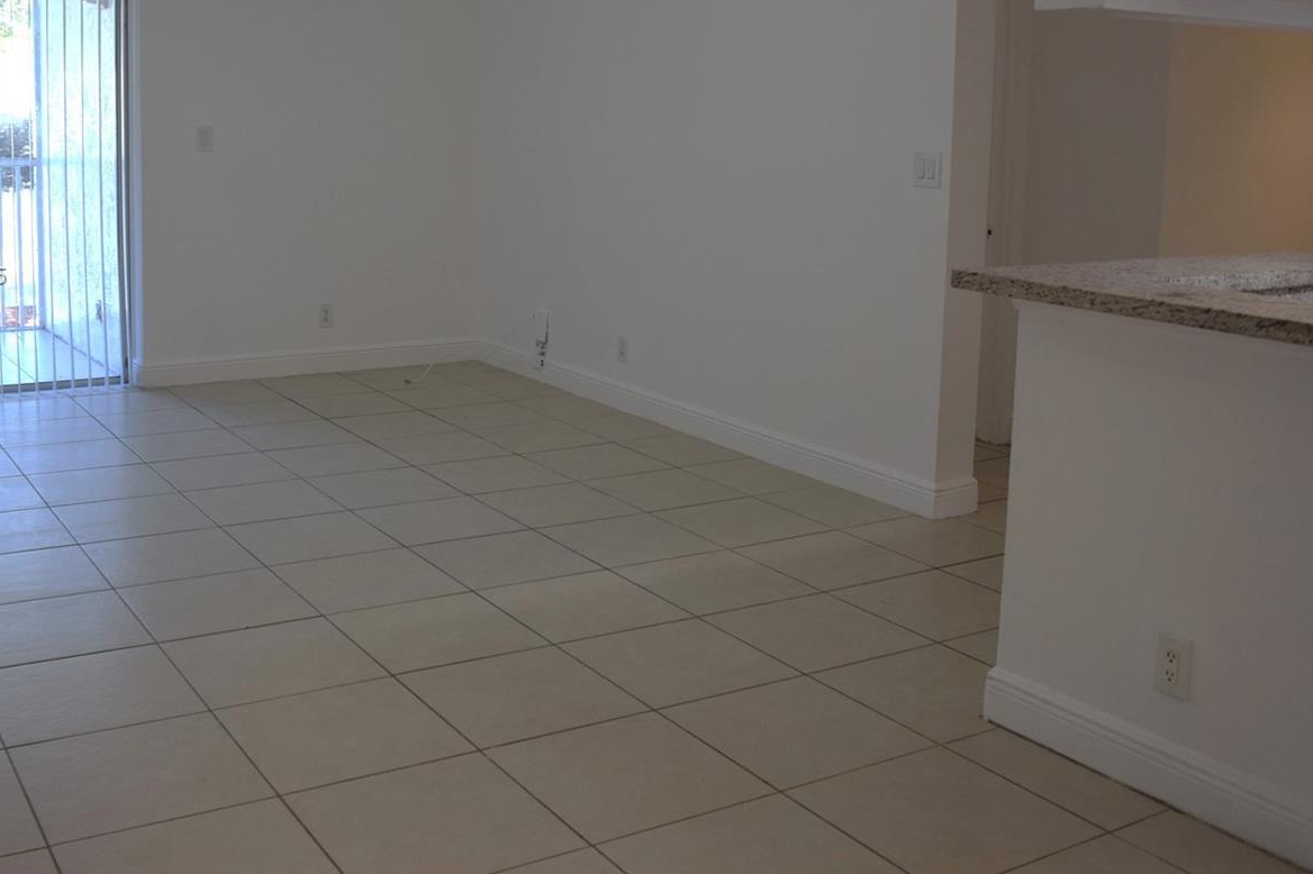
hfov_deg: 51.7
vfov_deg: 35.5
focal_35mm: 37
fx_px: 1349
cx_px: 545
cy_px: 277
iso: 400
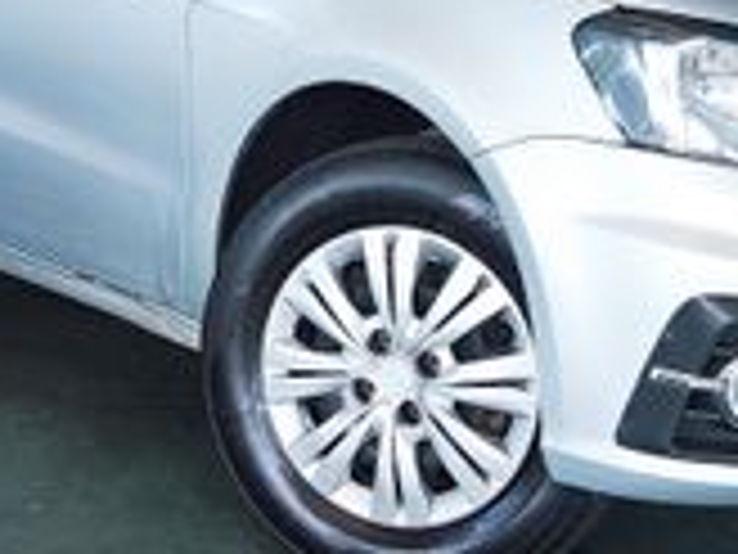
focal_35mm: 66
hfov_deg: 29.4
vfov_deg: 21.7
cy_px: 54
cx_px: 360
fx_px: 1407
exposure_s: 1/120
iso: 203
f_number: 1.69
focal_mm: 7.01
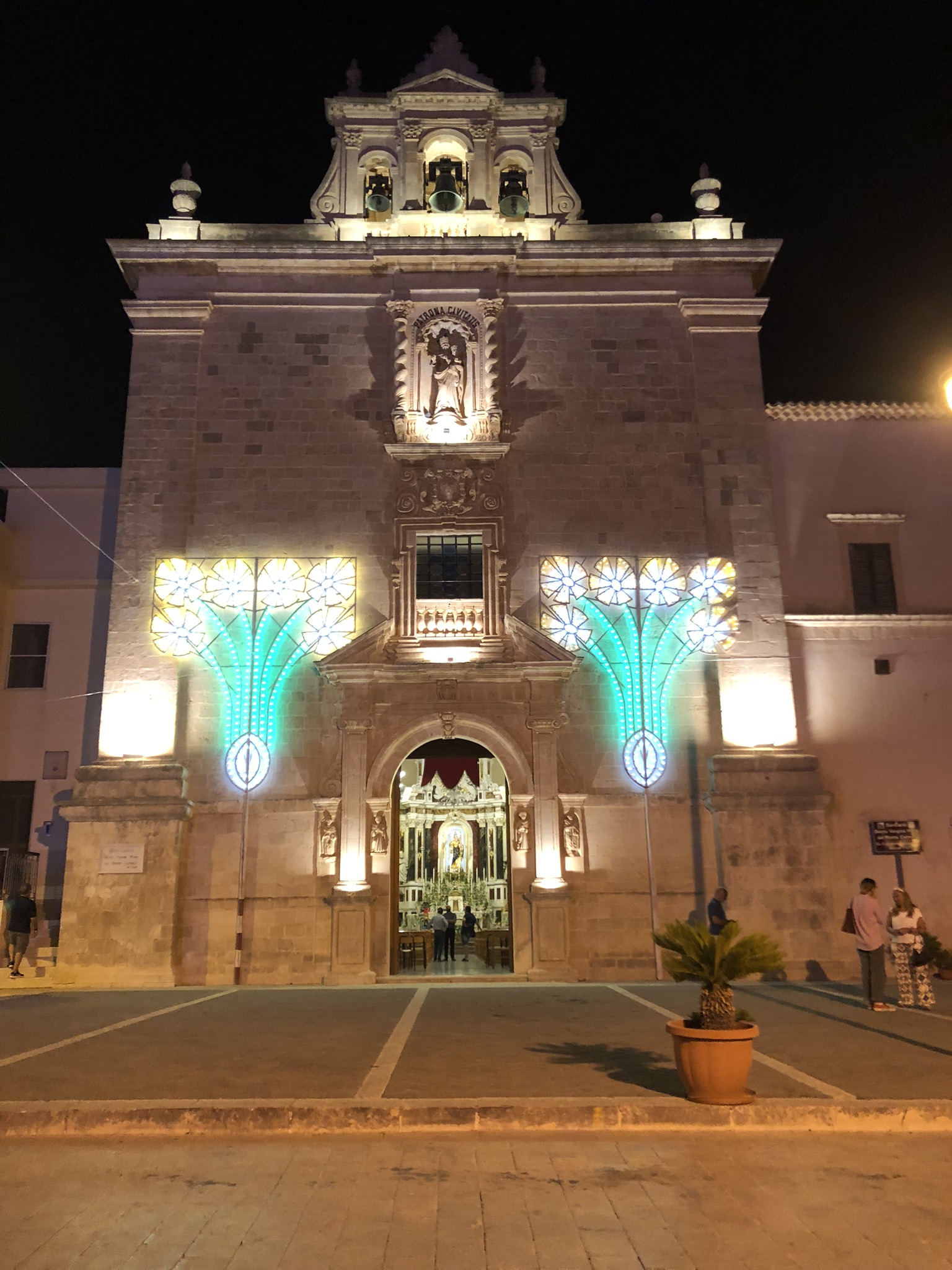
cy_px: 635
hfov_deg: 49.7
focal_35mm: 28
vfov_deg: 63.4
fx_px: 1027
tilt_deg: +14.8
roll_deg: +0.1
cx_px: 476
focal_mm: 3.99
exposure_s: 1/14
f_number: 1.8
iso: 100
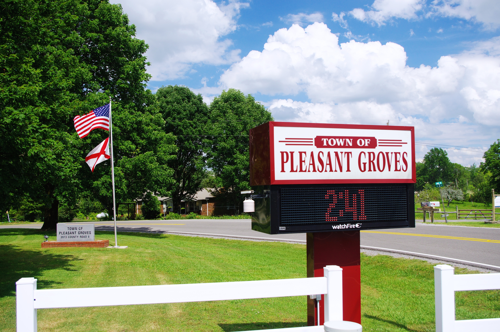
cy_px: 166
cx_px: 250
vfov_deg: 38.8
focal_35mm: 34
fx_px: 472
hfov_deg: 55.9
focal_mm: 23.13
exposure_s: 1/400
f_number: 5.6
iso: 200
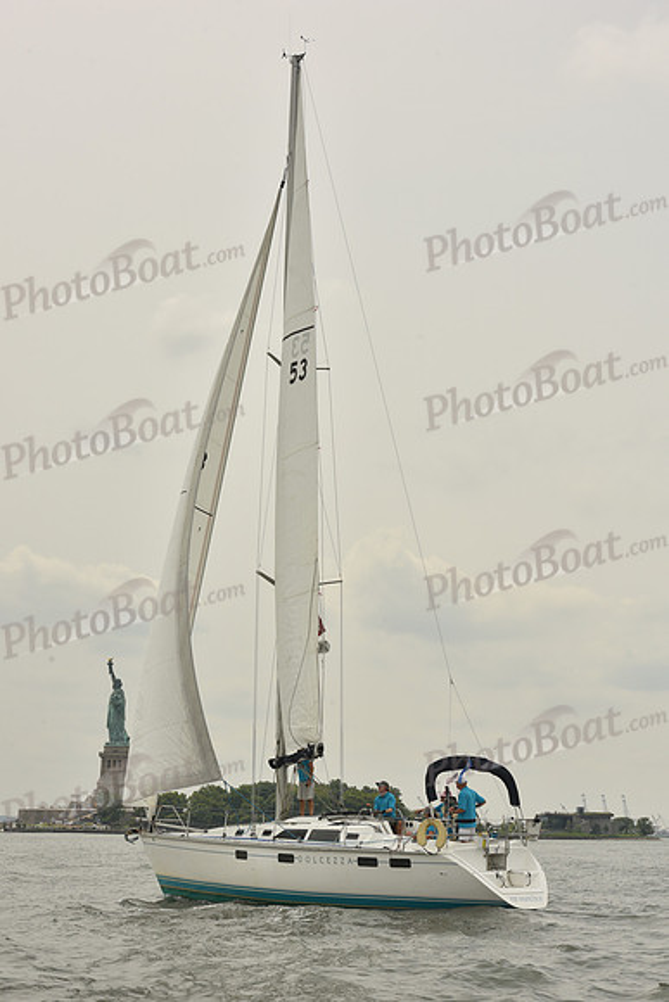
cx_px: 334
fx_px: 1950
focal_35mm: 70
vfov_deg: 28.8
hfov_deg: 19.5
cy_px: 501
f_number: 13
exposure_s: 1/640
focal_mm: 70
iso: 250
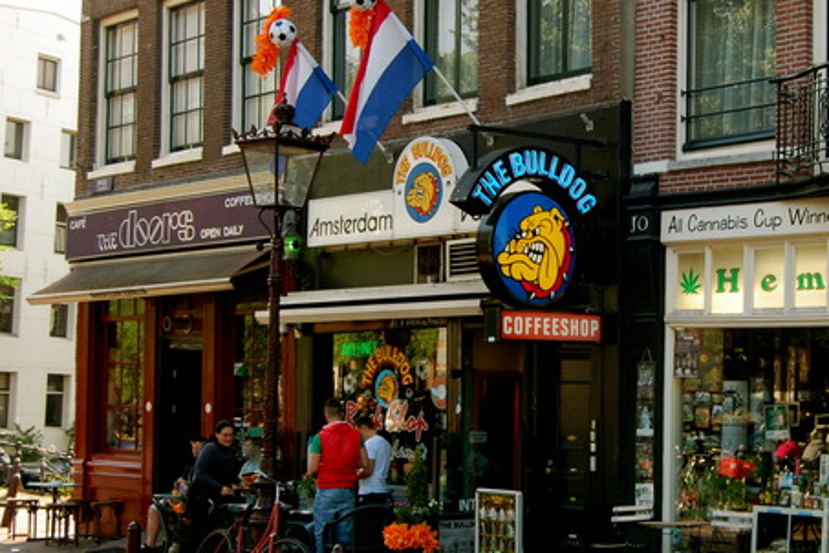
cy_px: 308
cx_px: 584
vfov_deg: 20.1
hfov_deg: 29.5
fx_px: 1560
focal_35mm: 68
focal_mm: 31
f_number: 5.6
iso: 200
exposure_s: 1/125
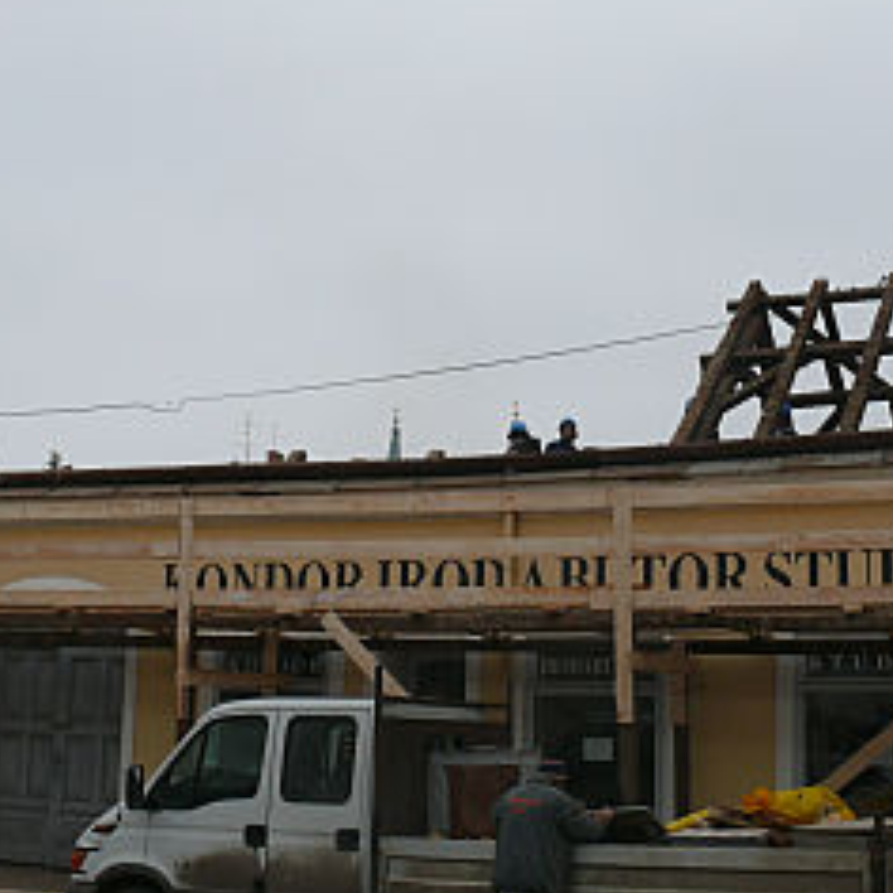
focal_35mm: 59
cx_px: 560
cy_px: 344
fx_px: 1722
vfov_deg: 29.0
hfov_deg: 29.0
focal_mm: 7.4
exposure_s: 1/250
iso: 100
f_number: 4.5
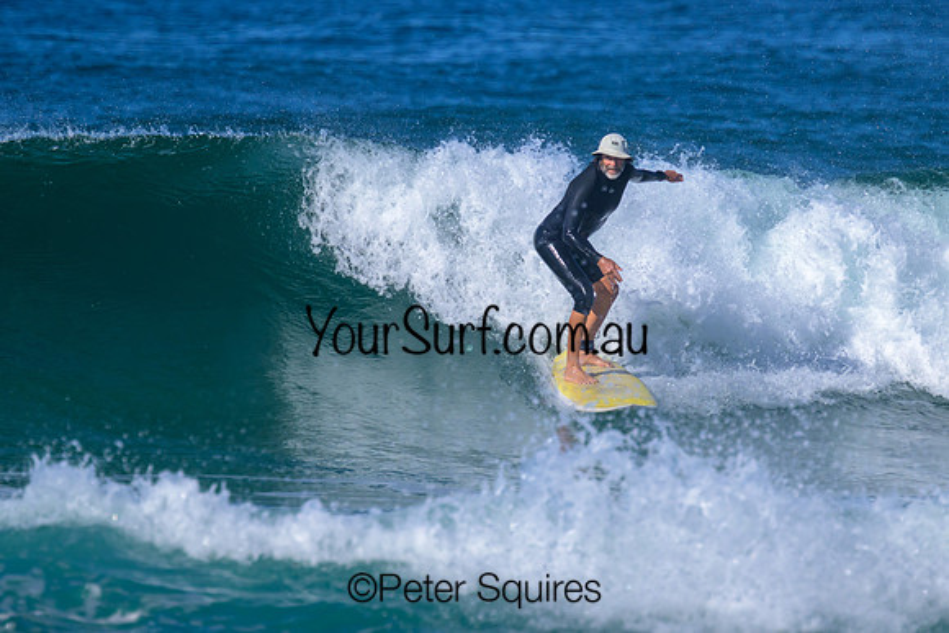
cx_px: 538
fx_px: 25530
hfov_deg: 2.1
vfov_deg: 1.4
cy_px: 209
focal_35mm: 968
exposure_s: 1/2000
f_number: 11
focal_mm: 720
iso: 560
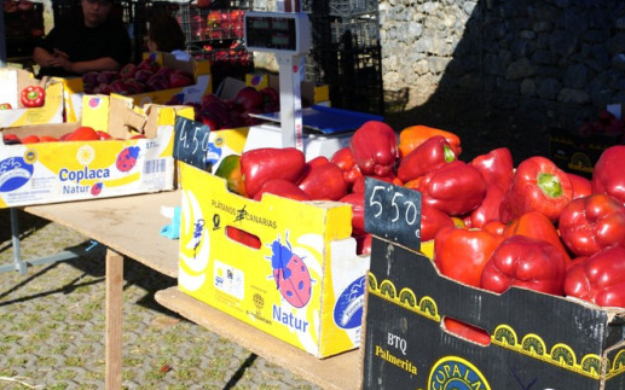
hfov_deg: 38.7
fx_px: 886
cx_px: 382
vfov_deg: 24.8
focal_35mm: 52
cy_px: 145
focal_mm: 33.9
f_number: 11
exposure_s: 1/100
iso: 100
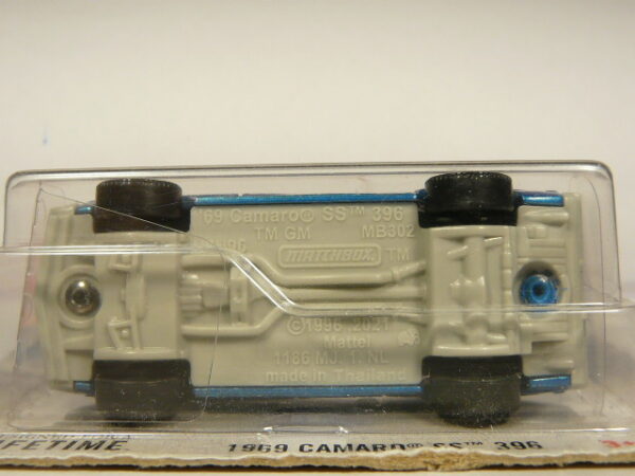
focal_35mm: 39
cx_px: 318
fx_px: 715
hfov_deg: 47.9
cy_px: 238
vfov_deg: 36.8
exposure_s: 1/80
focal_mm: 4.6
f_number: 2.8
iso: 100
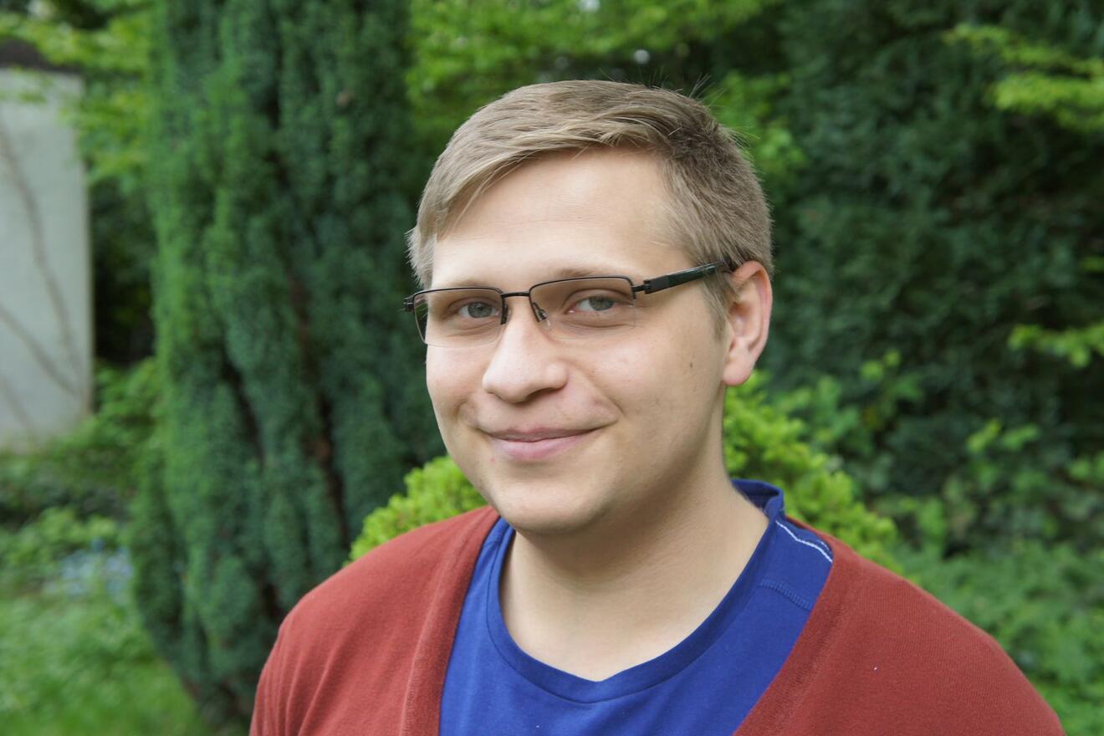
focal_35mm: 58
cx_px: 552
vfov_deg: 23.2
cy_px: 368
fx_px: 1794
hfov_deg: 34.2
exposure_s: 1/250
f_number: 5
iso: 400
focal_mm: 39
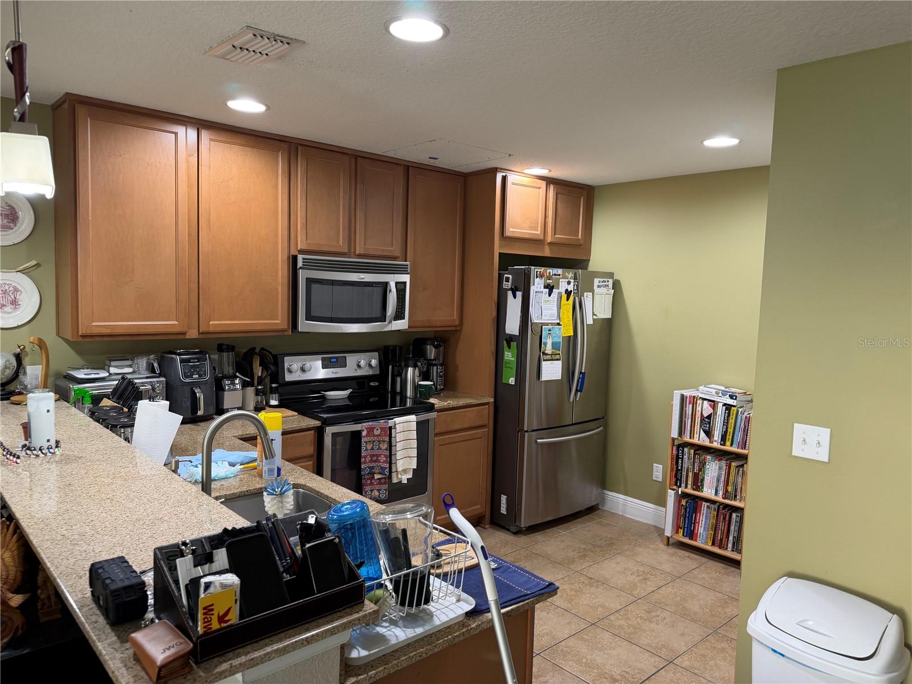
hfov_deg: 71.6
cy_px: 342
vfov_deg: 56.8
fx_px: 632
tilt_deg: -3.8
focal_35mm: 24
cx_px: 456
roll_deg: +0.5
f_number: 1.78
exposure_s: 1/60
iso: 160
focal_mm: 6.76
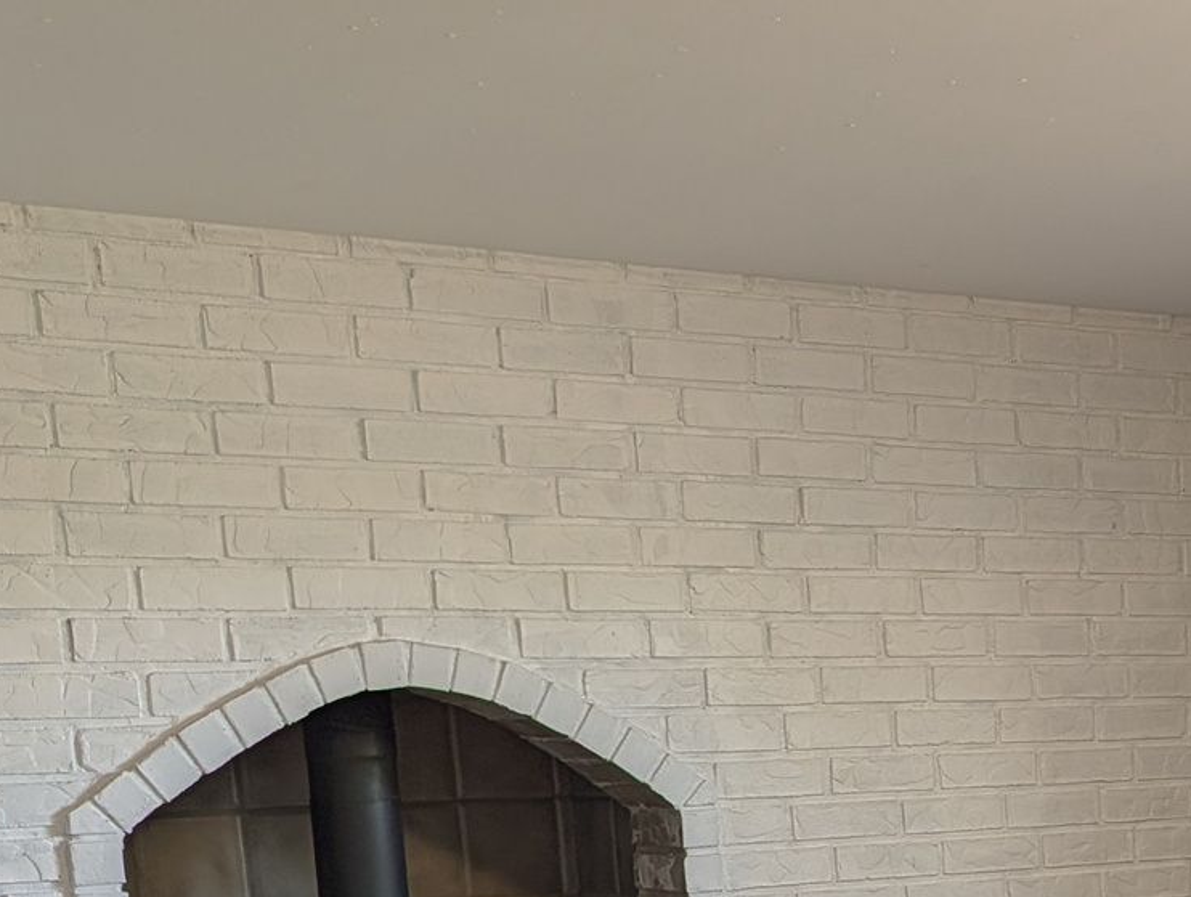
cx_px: 1268
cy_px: 1168
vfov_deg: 20.4
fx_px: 2274
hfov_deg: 27.2
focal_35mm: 66
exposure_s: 1/120
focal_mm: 6.9
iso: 41
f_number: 1.68
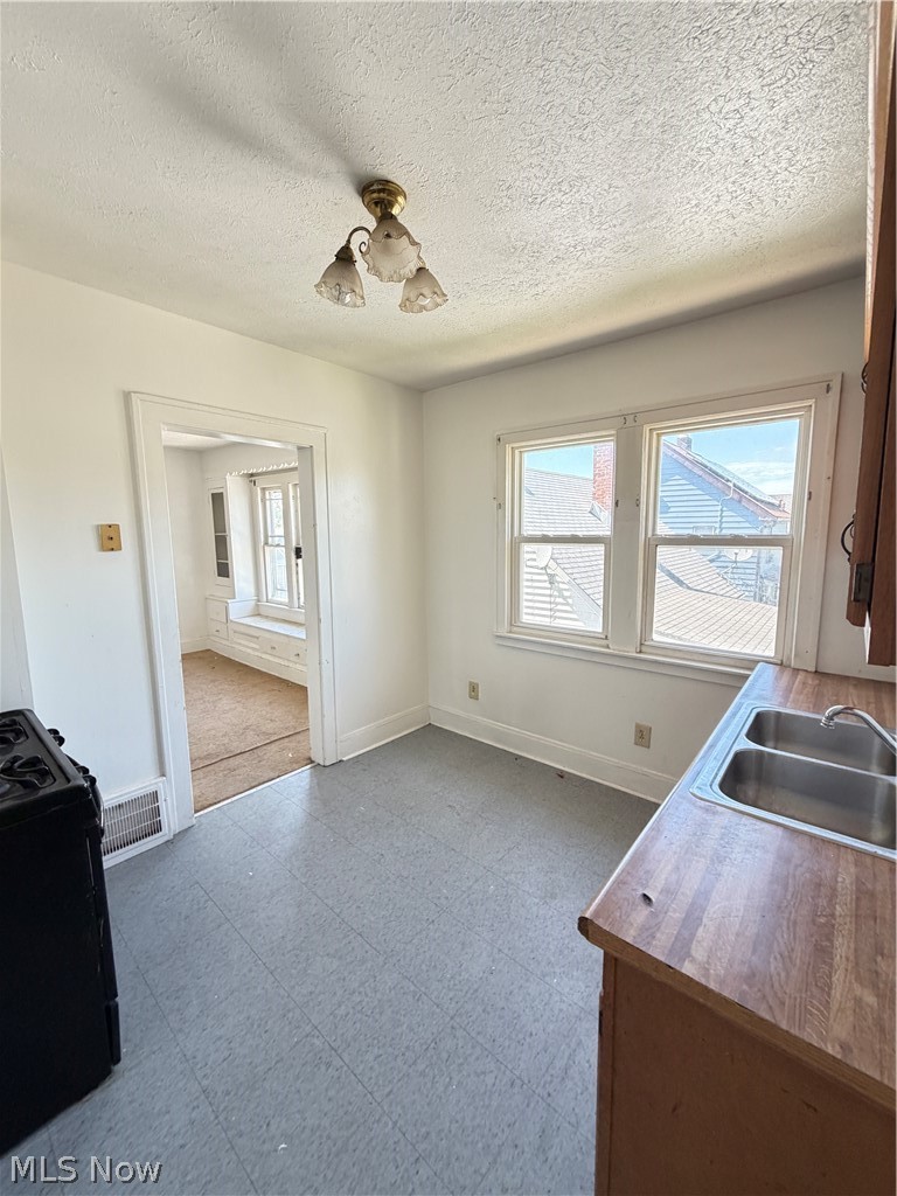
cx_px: 448
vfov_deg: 102.1
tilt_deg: -9.2
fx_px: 484
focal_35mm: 14
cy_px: 598
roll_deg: +0.2
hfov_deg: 85.7
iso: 320
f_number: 2.2
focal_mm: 2.22
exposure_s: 1/95
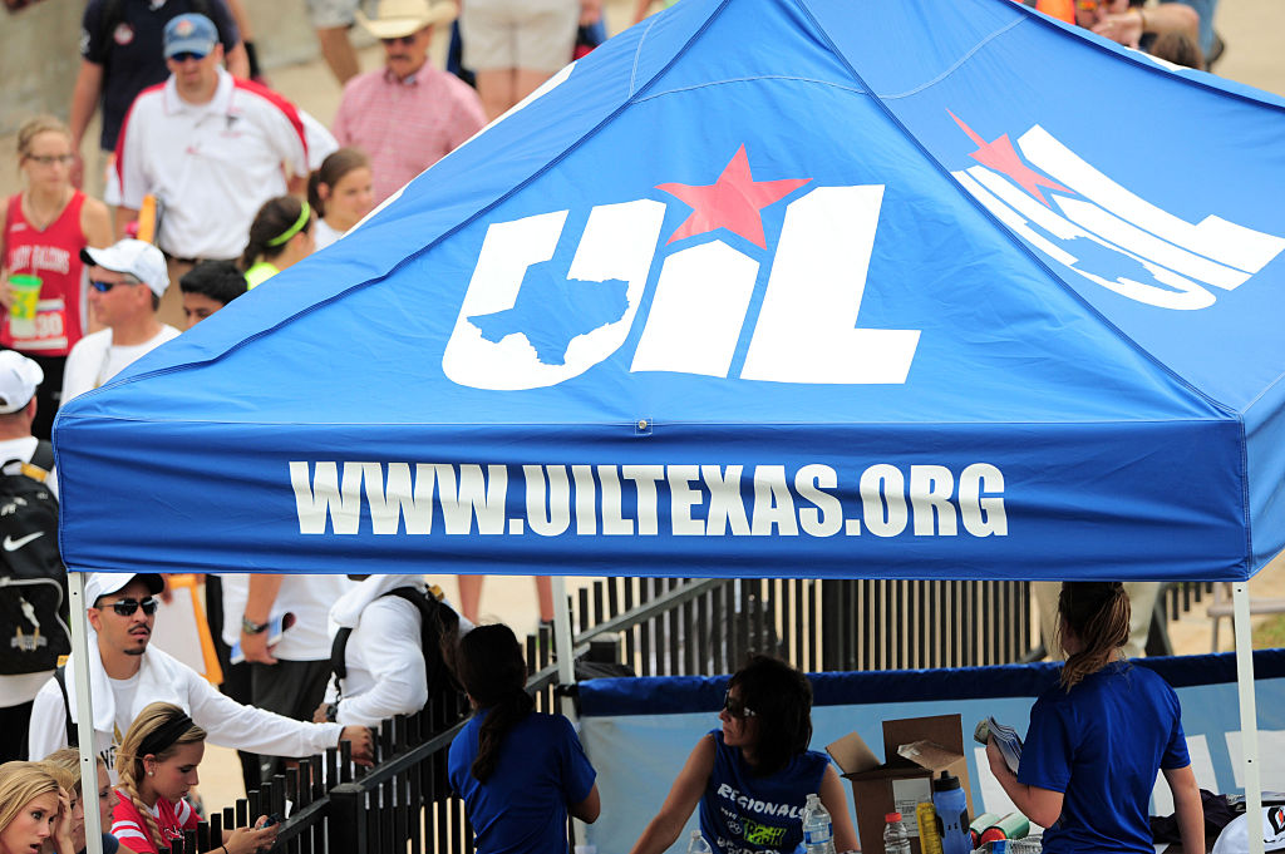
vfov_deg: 3.4
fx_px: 14266
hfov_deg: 5.2
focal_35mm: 400
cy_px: 427
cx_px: 642
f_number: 6.3
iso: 500
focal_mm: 400
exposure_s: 1/2500
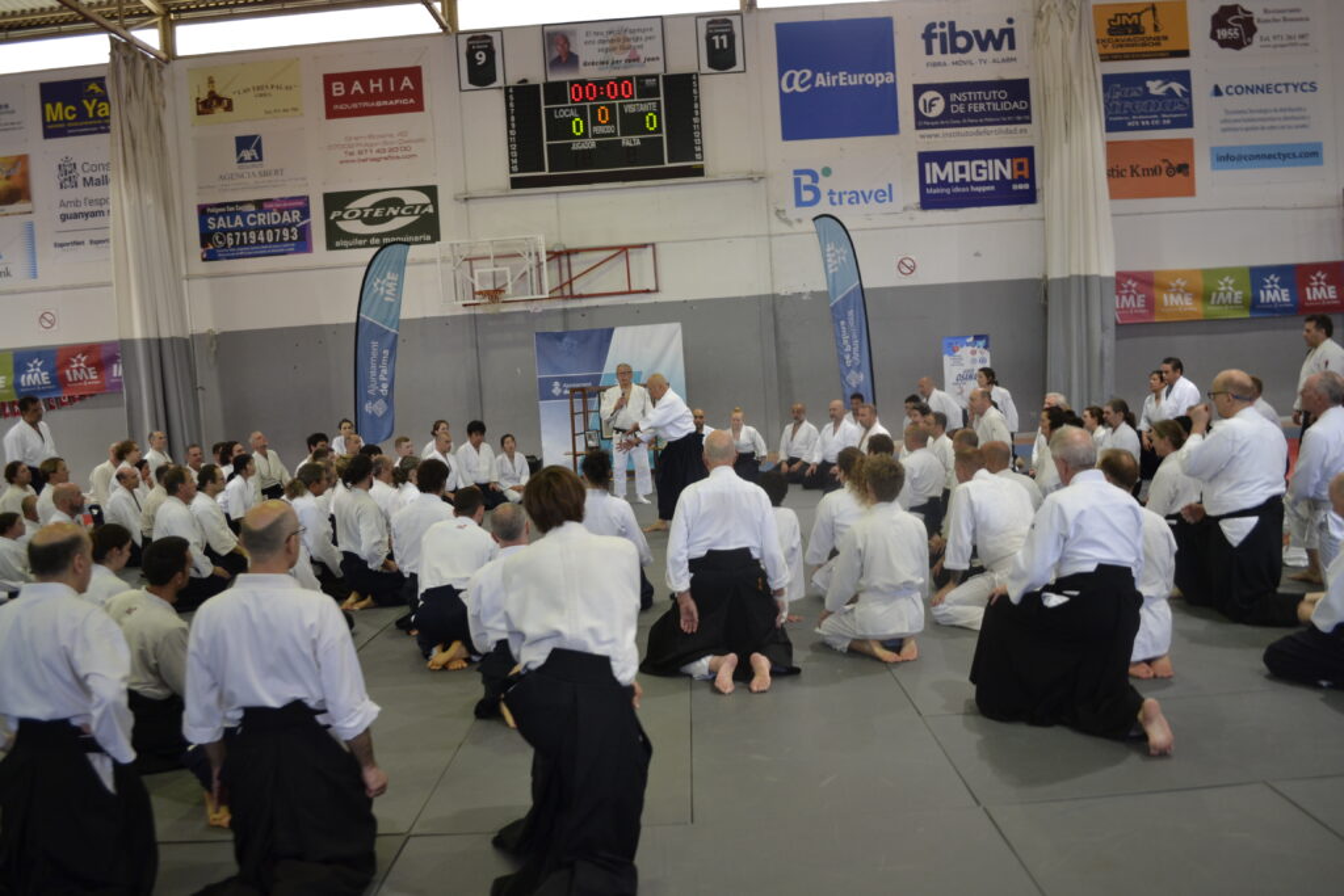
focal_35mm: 27
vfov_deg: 47.9
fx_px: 1008
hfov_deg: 67.4
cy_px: 448
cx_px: 672
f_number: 3.5
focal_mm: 18
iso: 400
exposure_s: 1/50
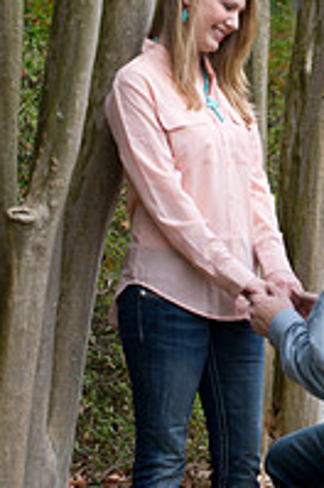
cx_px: 298
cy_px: 275
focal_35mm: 305
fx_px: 4132
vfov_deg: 6.8
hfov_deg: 4.5
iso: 250
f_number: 4
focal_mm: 135
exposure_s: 1/160
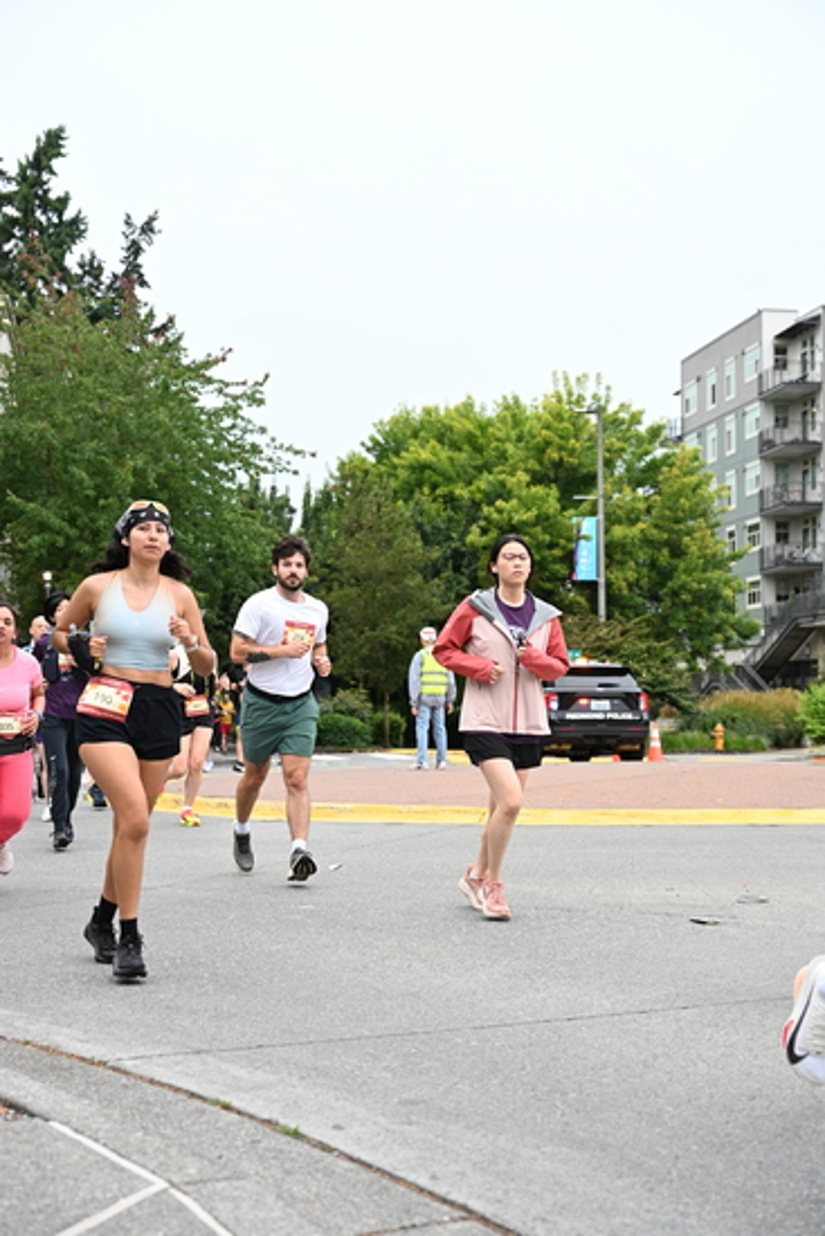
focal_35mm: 52
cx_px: 412
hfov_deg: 26.0
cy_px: 618
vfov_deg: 38.2
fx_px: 1786
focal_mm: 52
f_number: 4
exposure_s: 1/800
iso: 1600
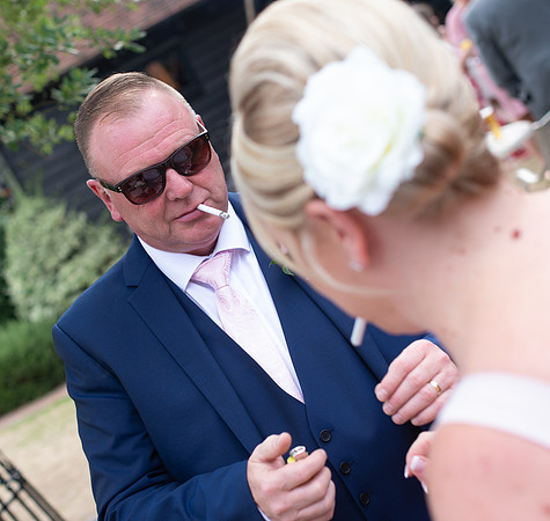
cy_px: 237
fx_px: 1051
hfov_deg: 29.2
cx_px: 210
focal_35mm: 60
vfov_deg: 27.8
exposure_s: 1/250
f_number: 2.8
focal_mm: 35
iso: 100
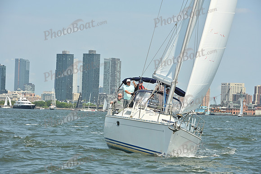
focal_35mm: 140
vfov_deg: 9.8
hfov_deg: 14.7
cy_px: 87
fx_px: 1015
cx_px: 130
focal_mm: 140
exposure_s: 1/1250
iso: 320
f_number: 9
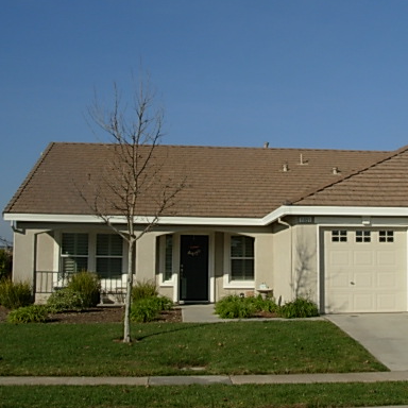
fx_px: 747
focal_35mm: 56
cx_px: 323
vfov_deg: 30.5
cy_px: 158
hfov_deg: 29.9
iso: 50
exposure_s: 1/939
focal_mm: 6.3
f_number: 4.9
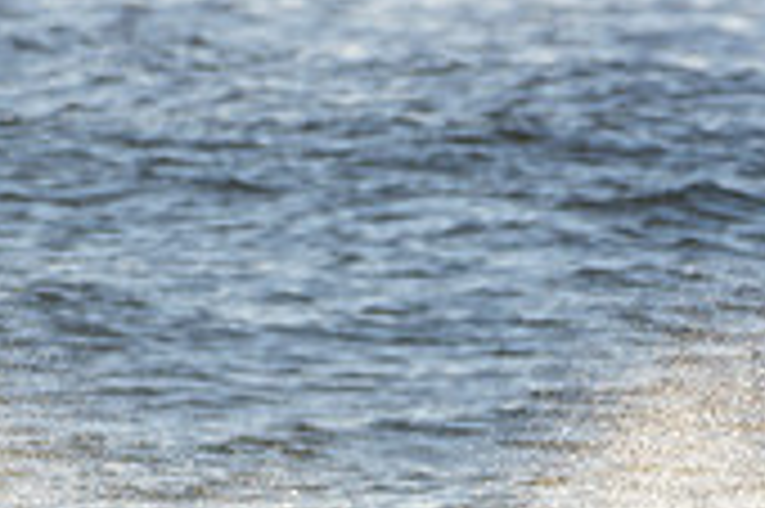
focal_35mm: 2558
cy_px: 735
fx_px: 54304
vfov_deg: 0.5
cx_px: 238
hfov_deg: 0.8
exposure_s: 1/500
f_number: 6.3
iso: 125
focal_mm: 500
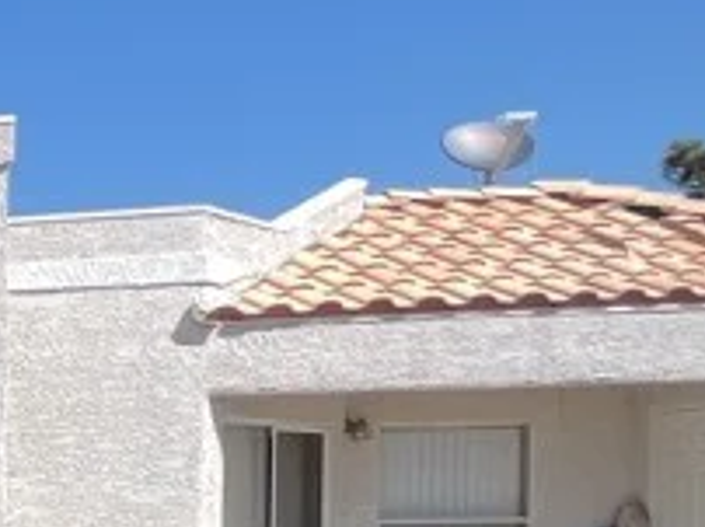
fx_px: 1343
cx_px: -984
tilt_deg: -3.0
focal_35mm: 66
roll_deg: +1.3
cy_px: 614
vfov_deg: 20.9
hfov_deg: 15.3
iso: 32
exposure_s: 1/1054
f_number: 2.4
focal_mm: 1.54
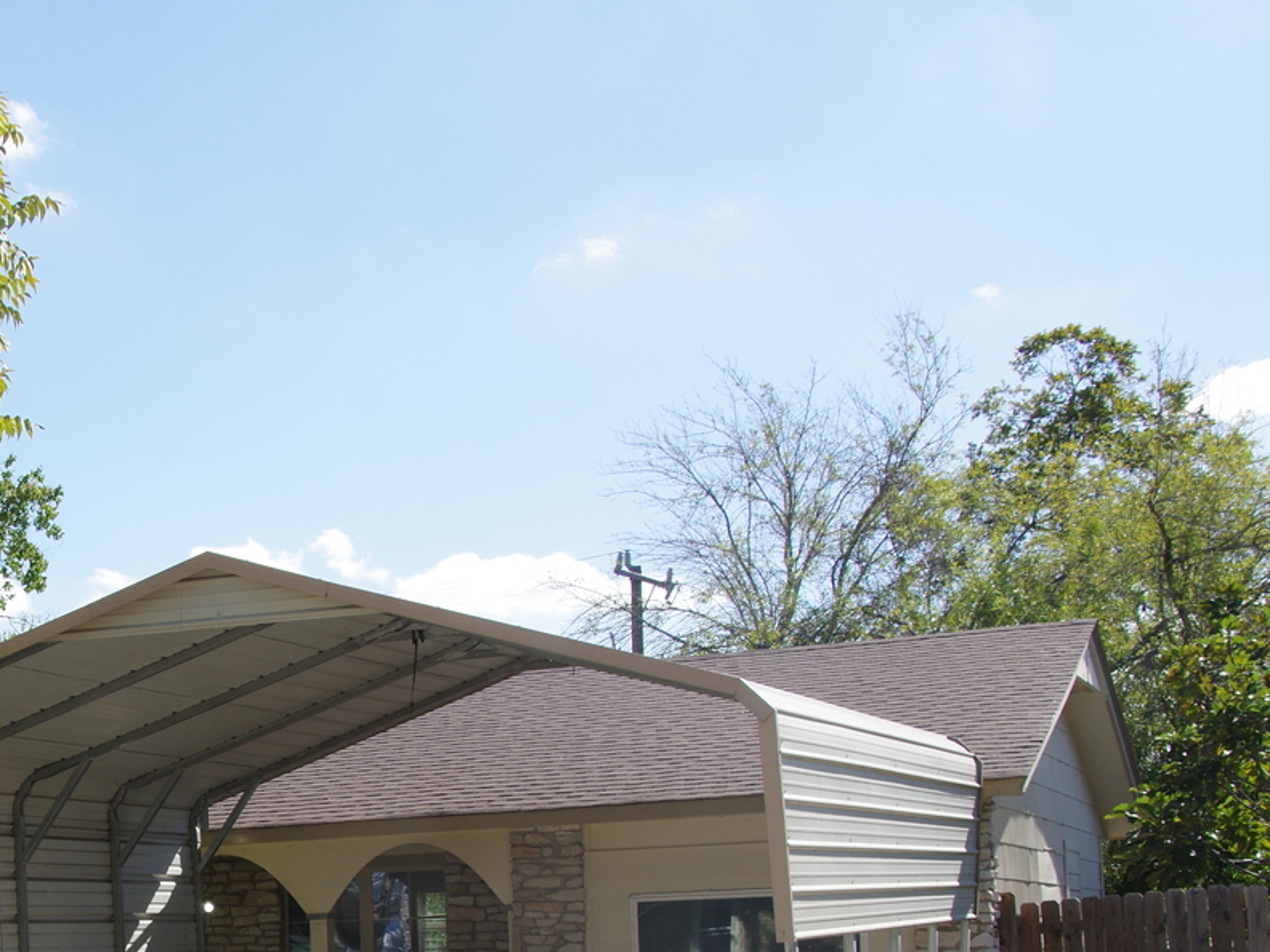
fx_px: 2458
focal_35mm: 67
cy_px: 777
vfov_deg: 21.6
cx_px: 98
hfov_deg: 27.8
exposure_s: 1/160
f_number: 11
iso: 200
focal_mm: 23.13
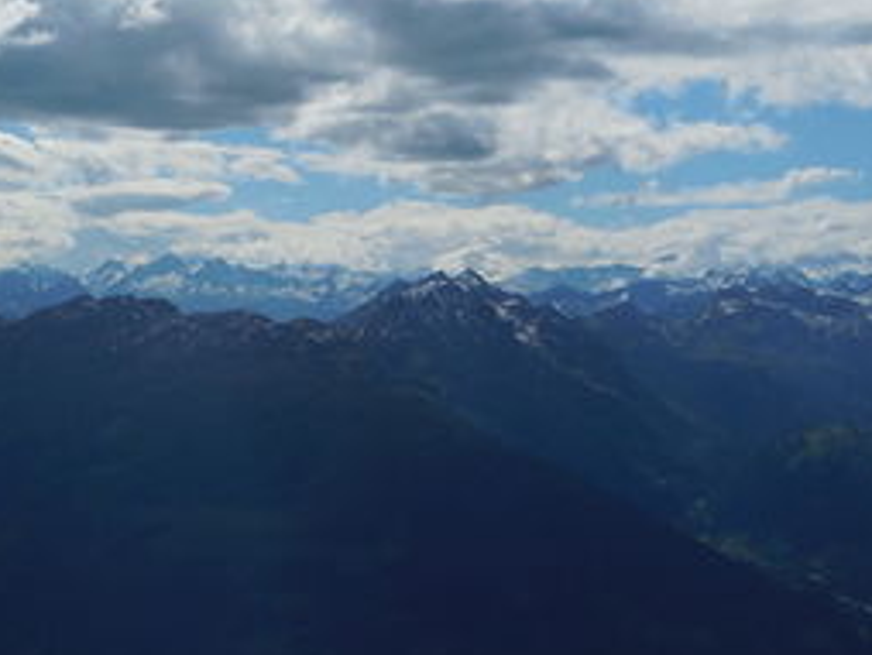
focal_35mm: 92
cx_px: 76
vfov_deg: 16.1
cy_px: 240
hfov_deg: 20.8
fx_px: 2320
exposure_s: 1/1250
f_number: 7.8
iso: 125
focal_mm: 7
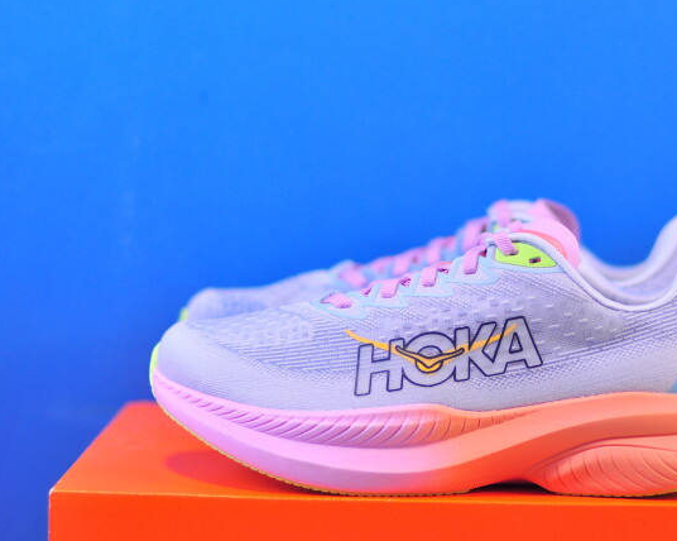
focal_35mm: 105
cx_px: 461
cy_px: 229
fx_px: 2102
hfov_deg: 18.2
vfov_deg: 14.6
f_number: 2
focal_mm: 50
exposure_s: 1/320
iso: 250
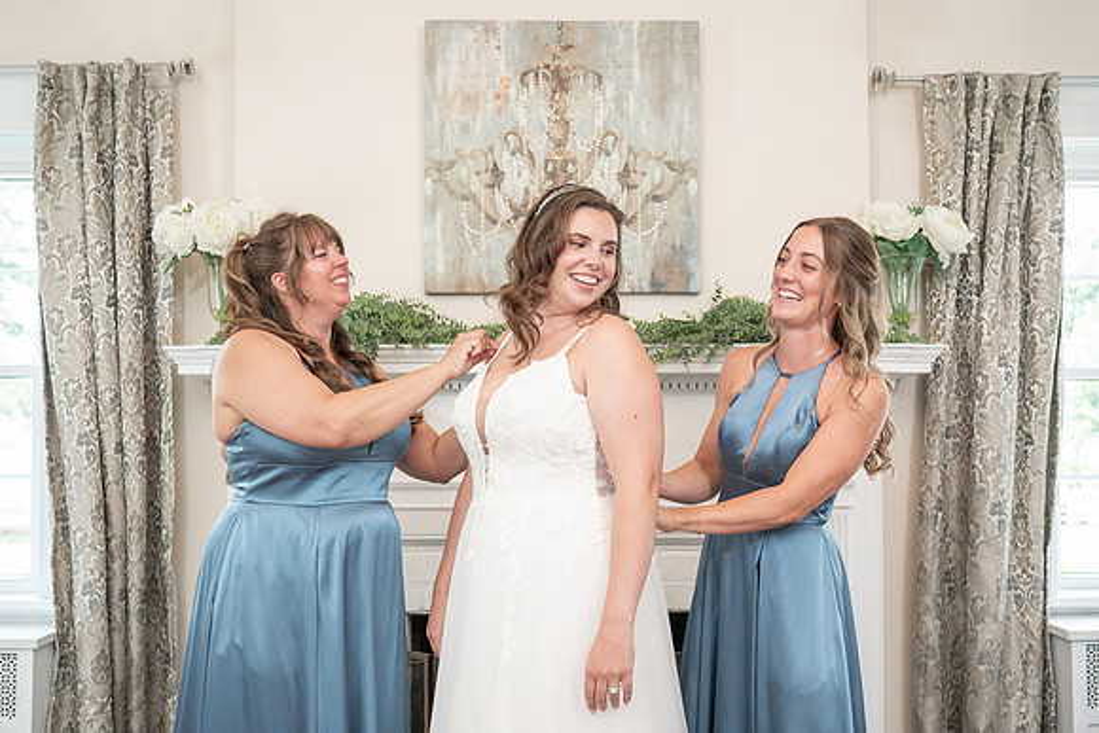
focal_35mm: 39
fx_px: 1196
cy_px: 396
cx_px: 569
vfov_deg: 34.1
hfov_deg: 49.4
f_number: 5.6
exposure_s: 1/200
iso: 2000
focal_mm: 35
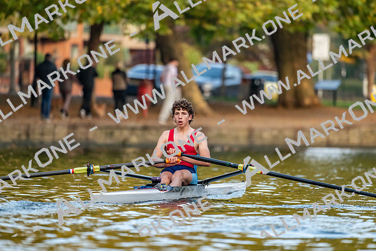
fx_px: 4179
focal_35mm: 400
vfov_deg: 3.4
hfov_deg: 5.2
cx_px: 188
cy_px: 126
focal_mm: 400
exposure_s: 1/2500
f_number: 4.5
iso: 3600
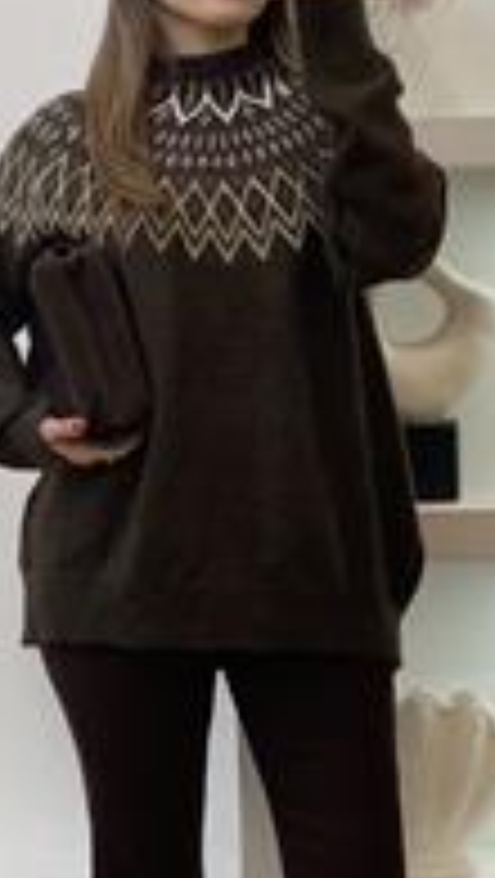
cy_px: 588
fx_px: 2794
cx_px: 230
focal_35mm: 120
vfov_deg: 17.8
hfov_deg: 10.1
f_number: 2
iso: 80
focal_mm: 6
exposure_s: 1/100
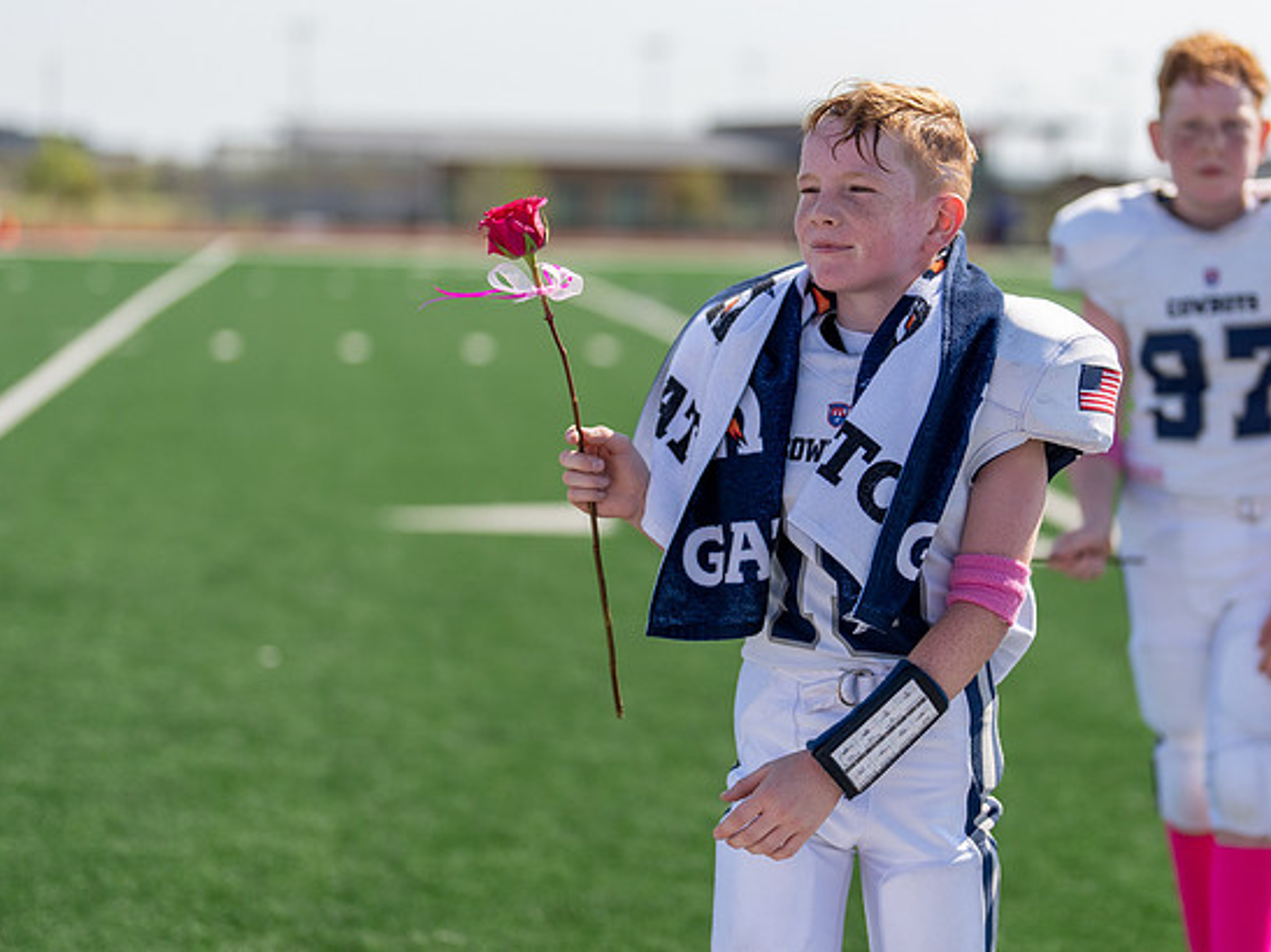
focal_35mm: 78
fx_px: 2863
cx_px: 782
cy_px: 432
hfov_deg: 25.0
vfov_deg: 18.9
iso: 100
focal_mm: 50
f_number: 1.2
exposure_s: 1/10000
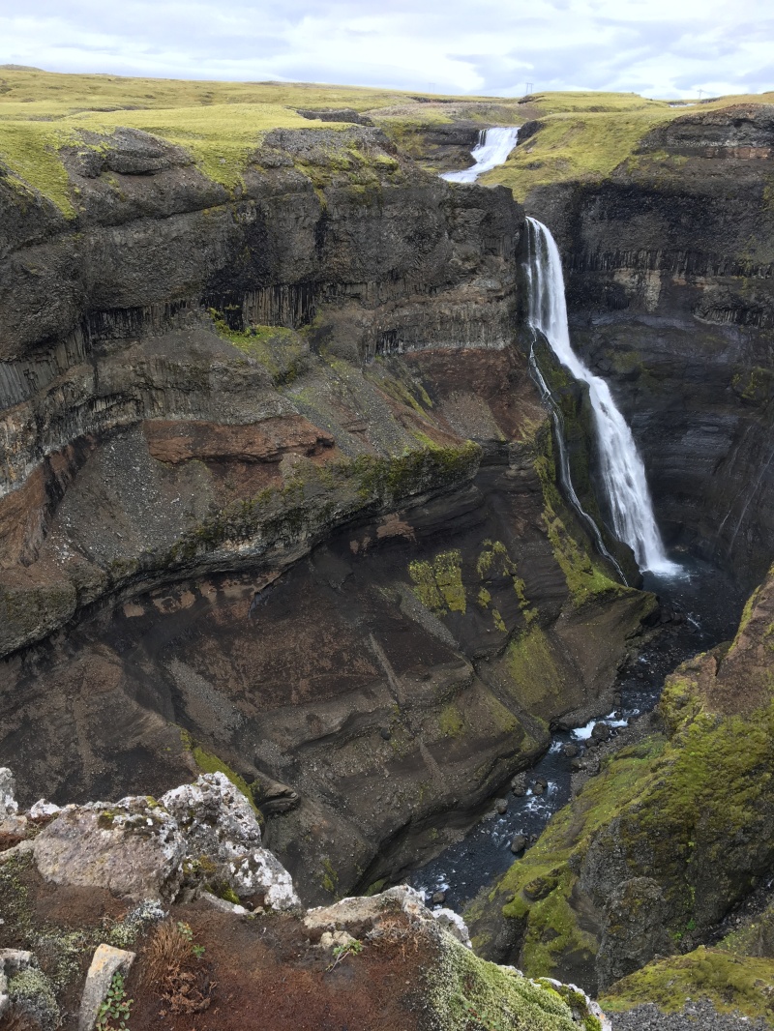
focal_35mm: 29
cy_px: 516
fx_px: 864
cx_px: 387
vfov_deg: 61.6
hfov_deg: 48.2
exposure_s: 1/236
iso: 25
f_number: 2.2
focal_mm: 4.15
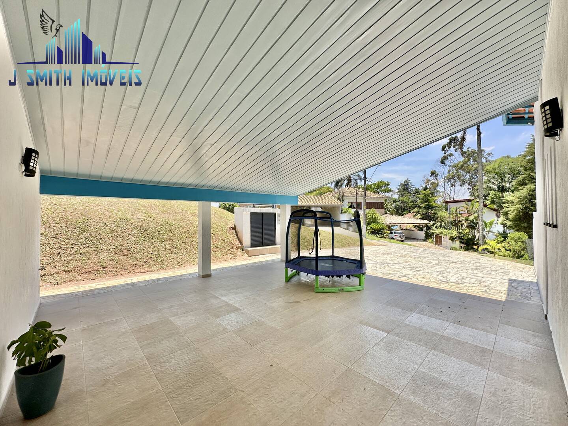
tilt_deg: +0.9
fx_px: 230
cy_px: 213
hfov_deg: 102.1
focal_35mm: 14
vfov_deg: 85.7
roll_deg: -0.1
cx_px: 284
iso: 50
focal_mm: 2.22
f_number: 2.2
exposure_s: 1/1221
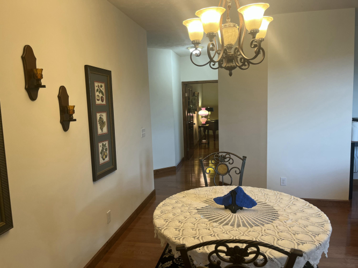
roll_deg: +2.0
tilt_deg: -7.6
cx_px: 179
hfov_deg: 67.3
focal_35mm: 26
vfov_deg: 53.0
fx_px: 269
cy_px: 134
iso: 80
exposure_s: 1/60
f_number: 1.6
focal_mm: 5.1
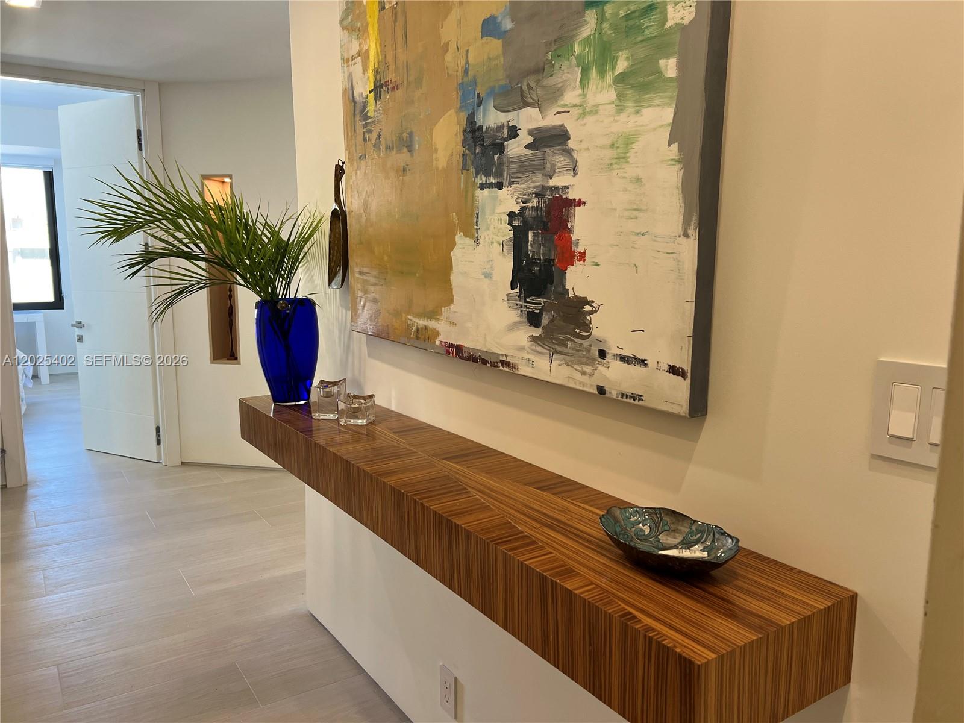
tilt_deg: -7.5
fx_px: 724
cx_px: 482
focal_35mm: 26
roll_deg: -0.5
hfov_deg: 67.3
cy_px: 362
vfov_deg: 53.1
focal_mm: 5.7
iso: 100
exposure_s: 1/120
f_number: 1.5
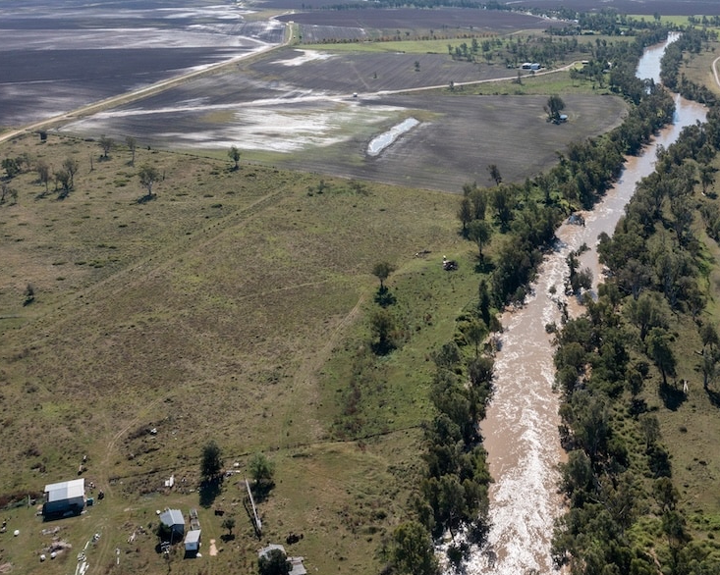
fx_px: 916
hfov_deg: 41.9
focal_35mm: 43
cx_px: 522
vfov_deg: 34.8
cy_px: 251
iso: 100
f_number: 6.3
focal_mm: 10.3
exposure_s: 1/640
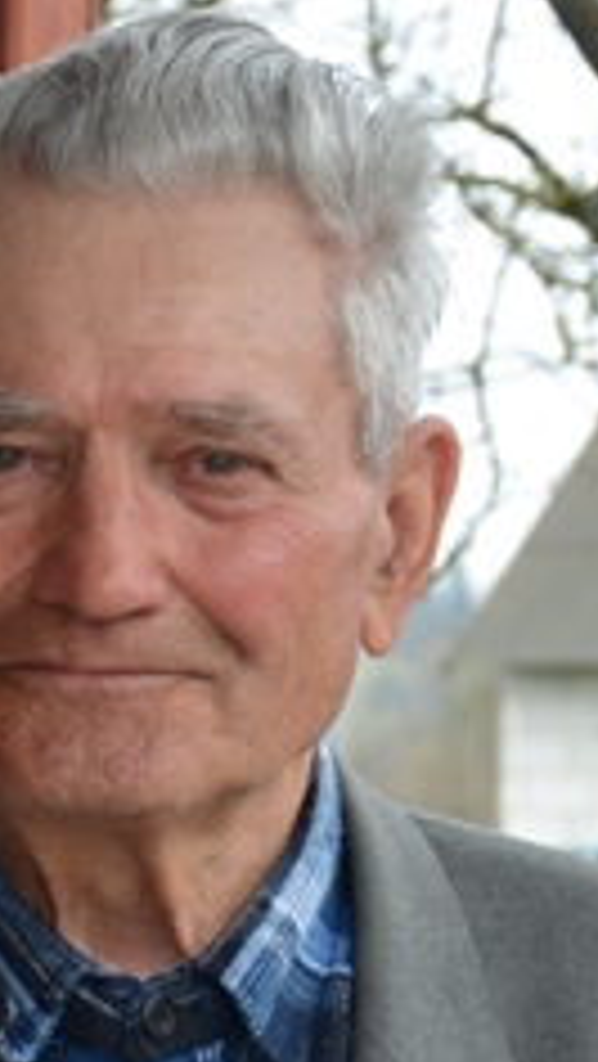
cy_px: 904
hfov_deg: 4.2
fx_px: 8051
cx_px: -796
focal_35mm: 286
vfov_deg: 7.5
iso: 200
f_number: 4.8
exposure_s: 1/90
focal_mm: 42
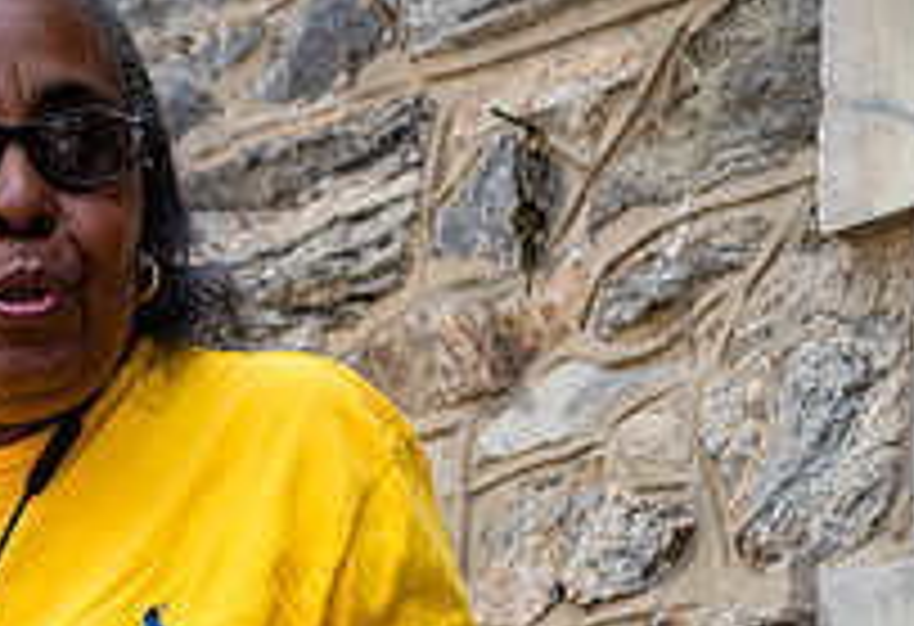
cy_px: 558
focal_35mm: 180
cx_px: -126
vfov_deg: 7.7
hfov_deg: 11.2
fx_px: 4608
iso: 100
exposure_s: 1/160
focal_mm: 62
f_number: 4.5
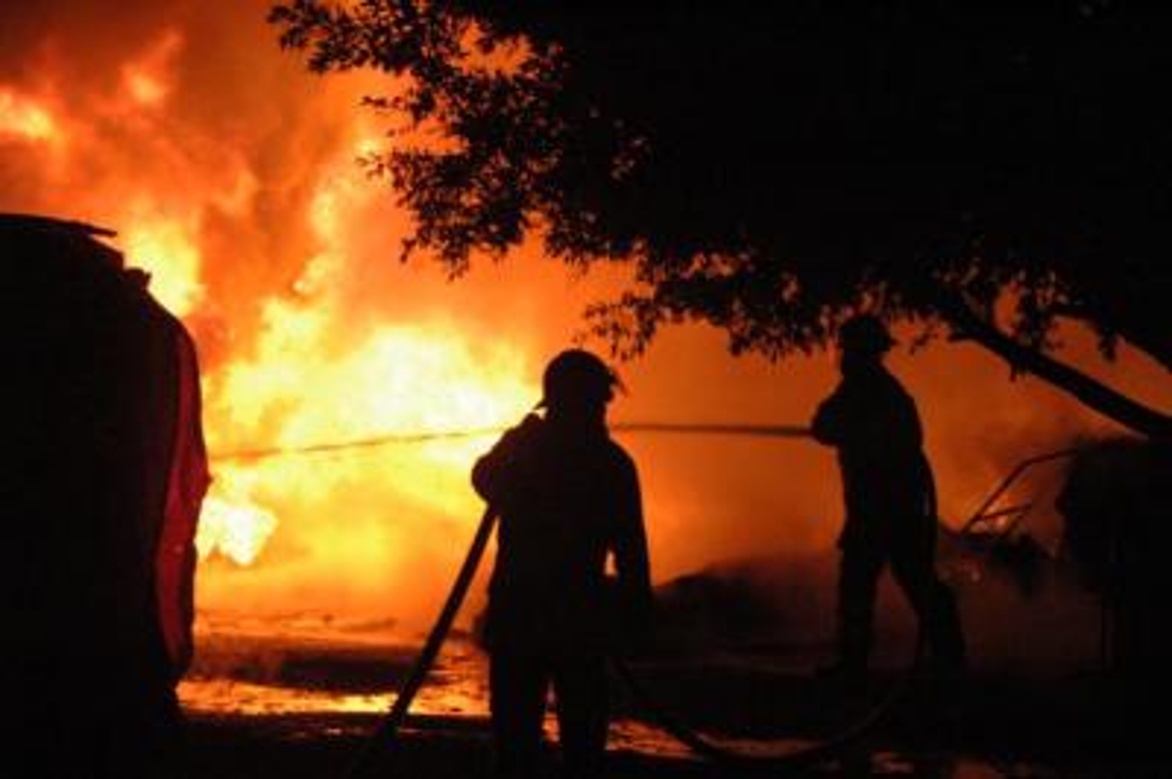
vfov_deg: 11.4
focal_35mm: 120
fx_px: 3903
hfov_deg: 17.1
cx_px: 586
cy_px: 390
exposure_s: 1/125
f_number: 5.6
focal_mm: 80
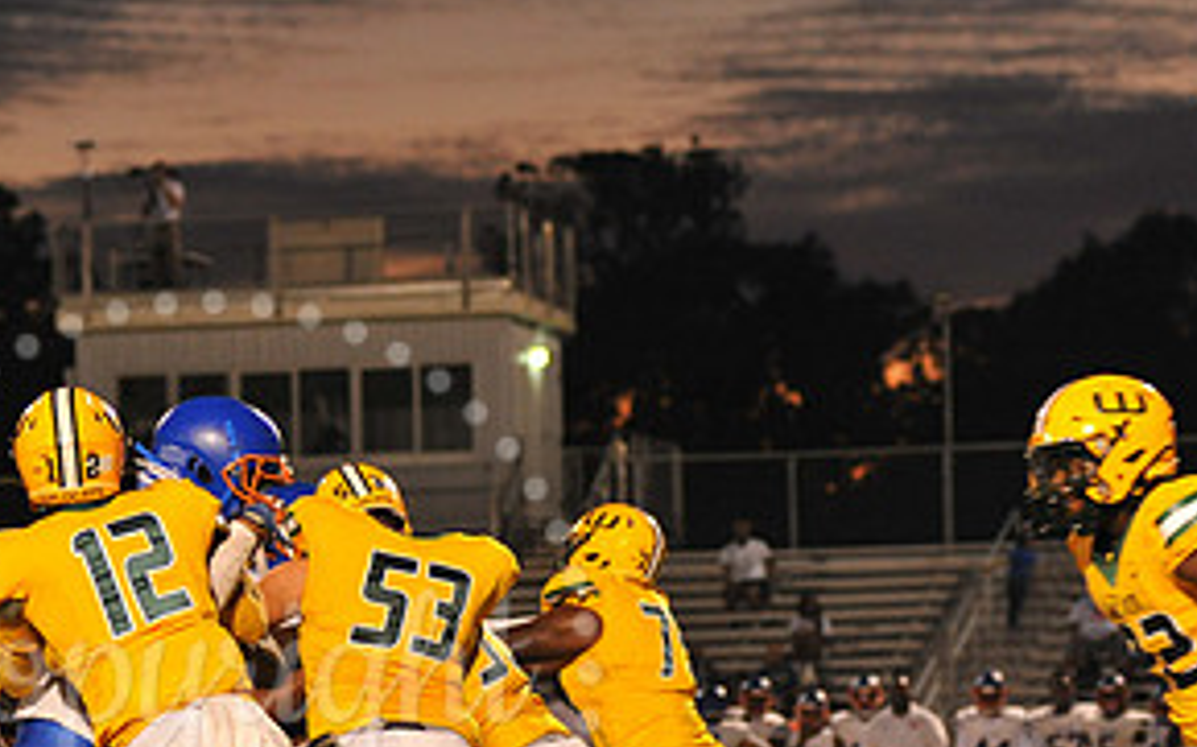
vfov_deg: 6.1
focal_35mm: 214
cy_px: 681
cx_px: 206
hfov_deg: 9.8
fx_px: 6978
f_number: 4
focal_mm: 105
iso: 2000
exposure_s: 1/250
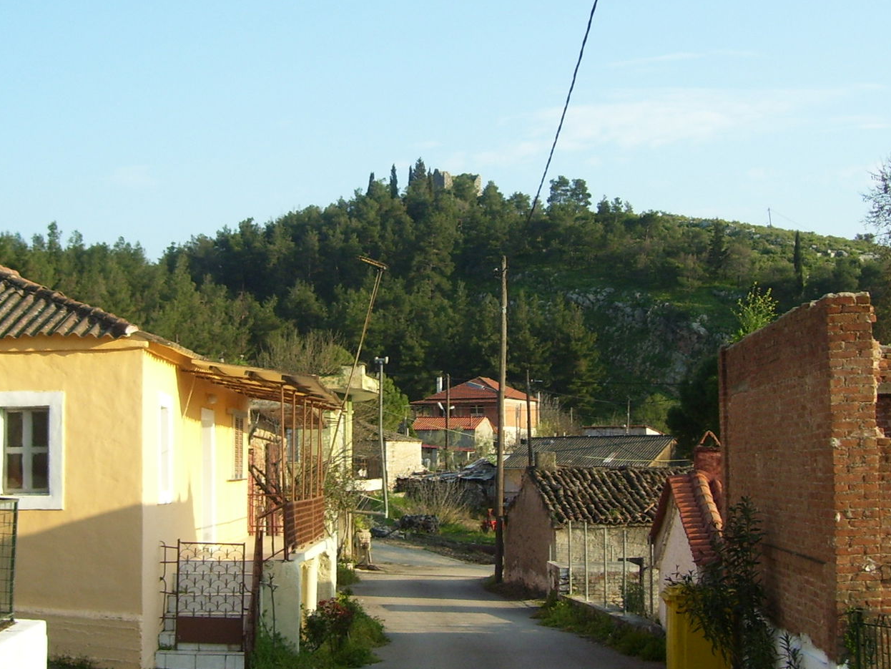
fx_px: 1467
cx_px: 408
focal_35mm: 57
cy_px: 318
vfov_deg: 25.7
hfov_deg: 33.8
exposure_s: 1/750
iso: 80
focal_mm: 6
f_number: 2.7
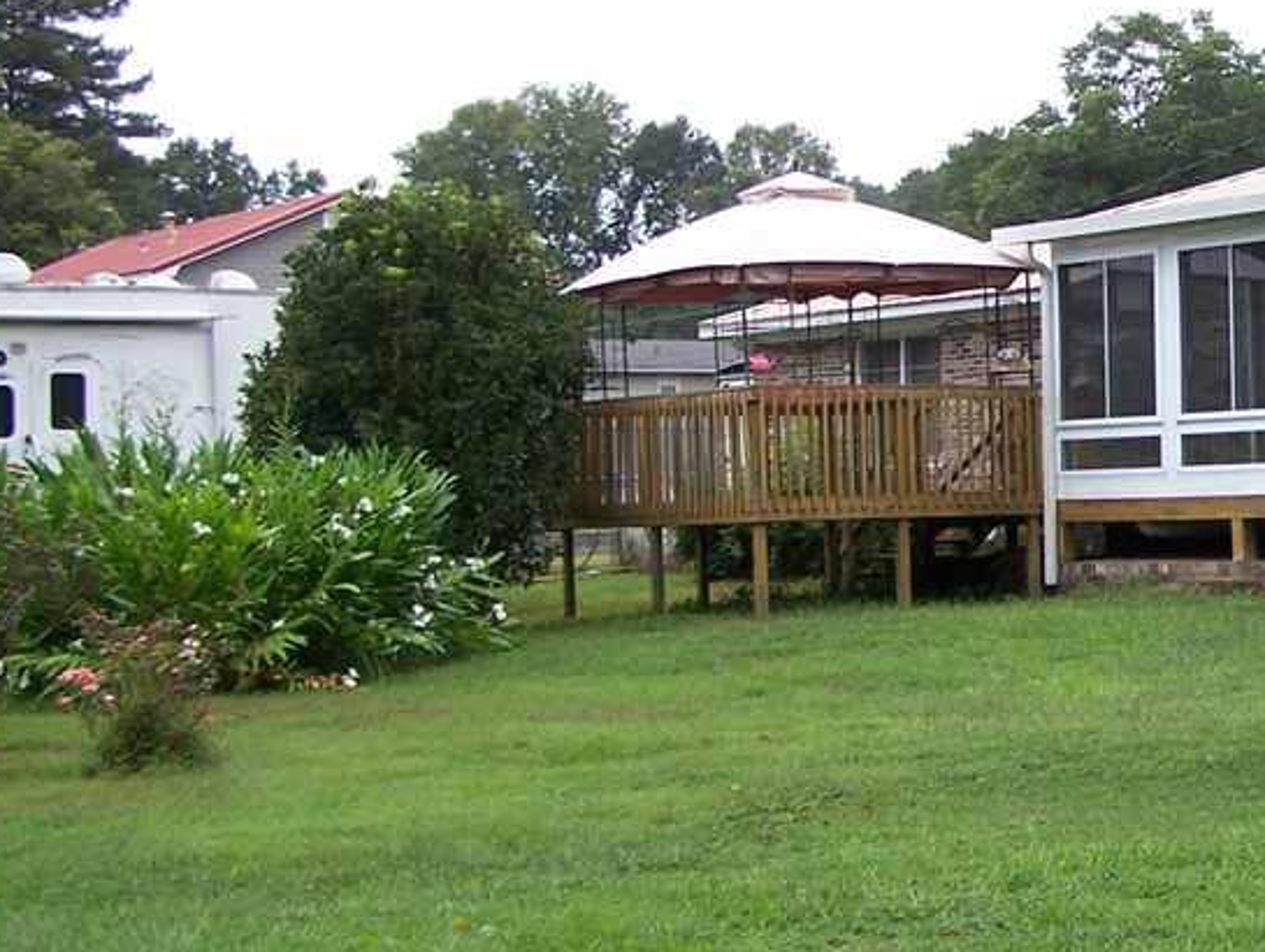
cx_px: 1303
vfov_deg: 16.6
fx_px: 3256
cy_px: 397
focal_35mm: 89
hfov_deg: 21.1
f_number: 2.8
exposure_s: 1/320
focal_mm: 6.3
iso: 80
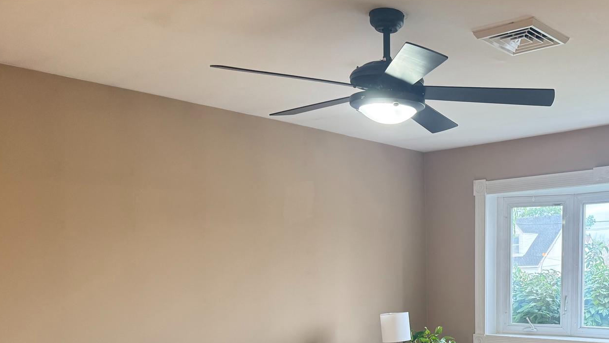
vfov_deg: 26.7
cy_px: 314
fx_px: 695
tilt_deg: -2.7
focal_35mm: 43
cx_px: 488
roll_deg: -0.6
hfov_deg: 45.0
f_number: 1.78
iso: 200
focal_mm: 6.76
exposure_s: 1/60
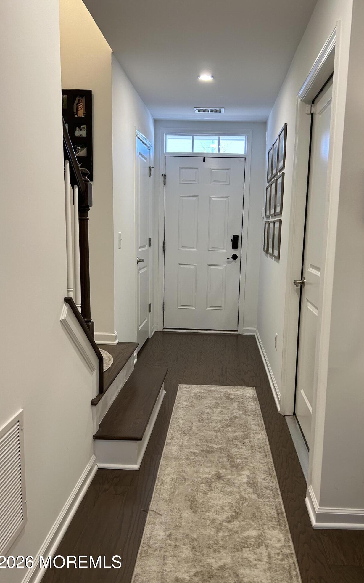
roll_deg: -1.5
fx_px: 445
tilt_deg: -10.1
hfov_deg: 44.4
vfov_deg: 66.5
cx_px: 205
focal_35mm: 28
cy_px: 293
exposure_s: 1/120
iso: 100
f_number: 1.5
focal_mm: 5.7
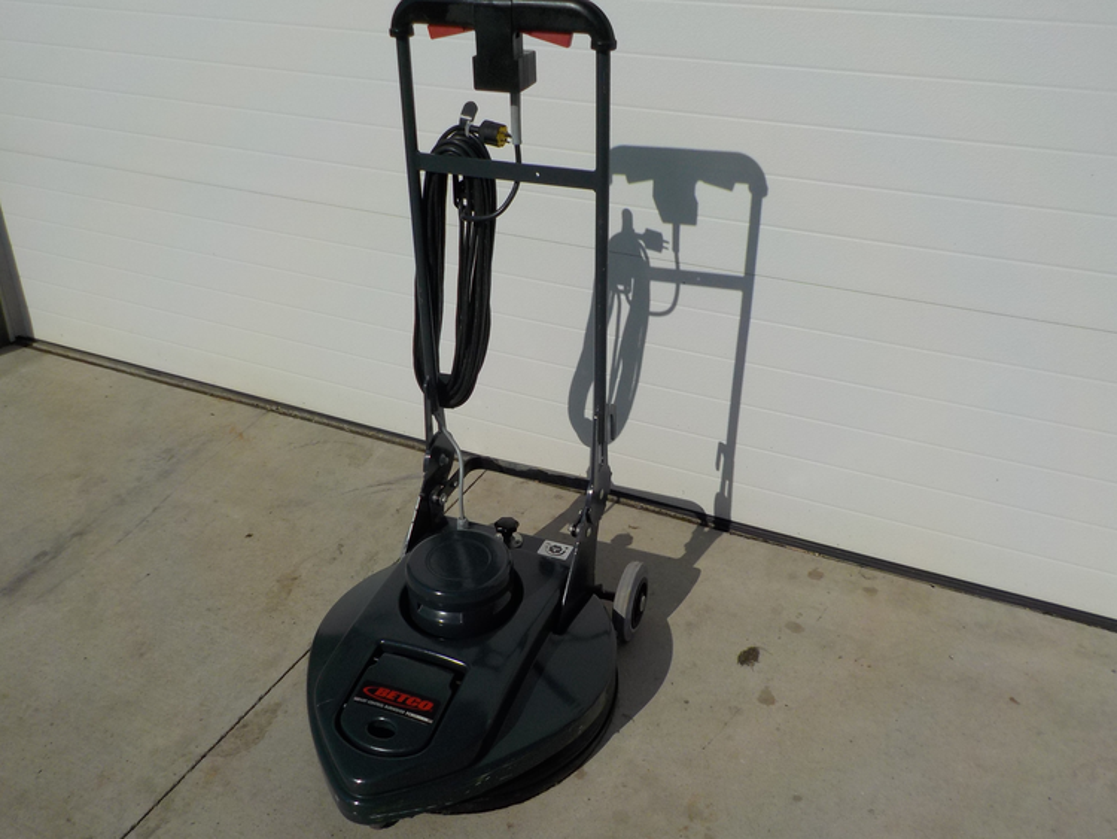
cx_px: 558
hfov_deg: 59.9
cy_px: 420
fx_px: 968
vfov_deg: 46.8
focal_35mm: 30
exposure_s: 1/1250
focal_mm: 4.1
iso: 125
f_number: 6.6
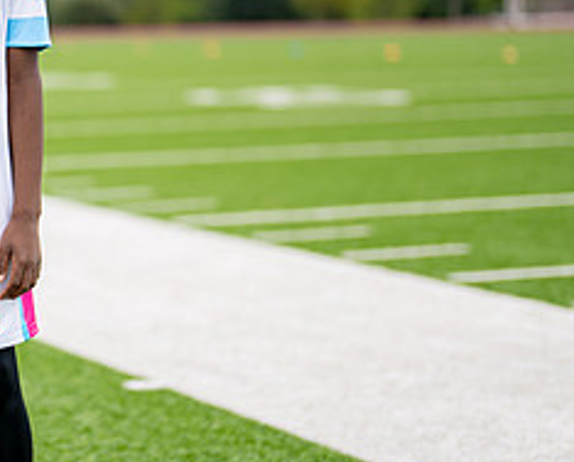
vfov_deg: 11.0
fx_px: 2382
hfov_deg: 13.5
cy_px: 165
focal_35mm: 140
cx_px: -42
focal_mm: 50
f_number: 1.2
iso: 100
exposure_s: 1/6400
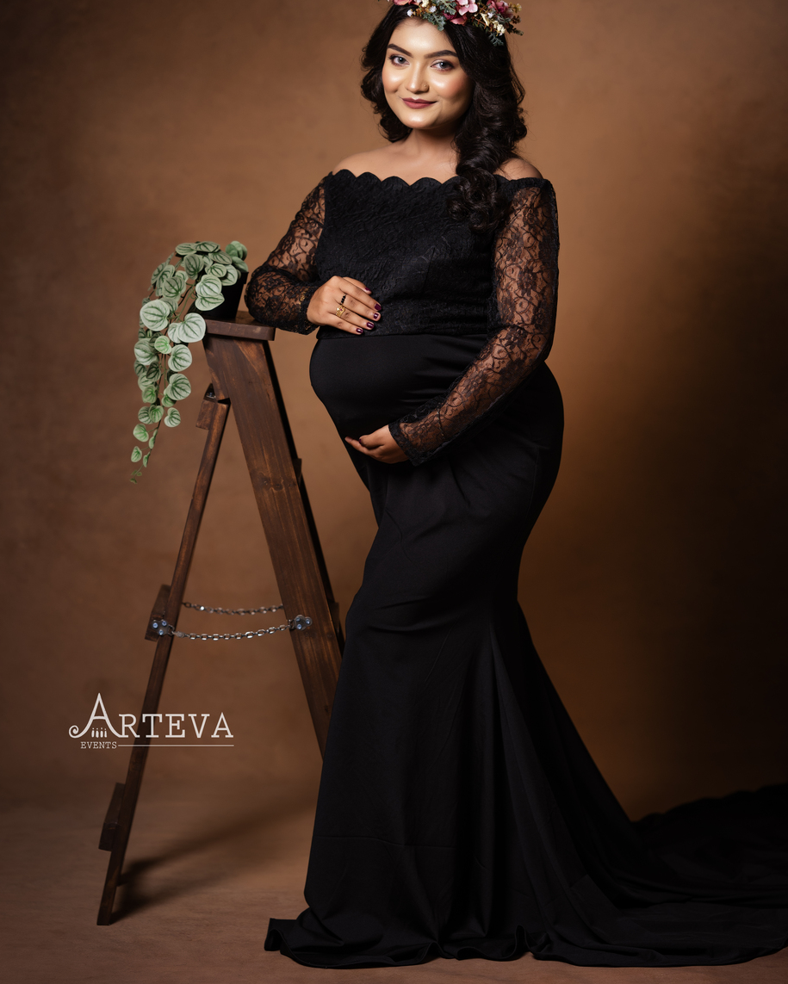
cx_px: 411
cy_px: 399
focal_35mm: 103
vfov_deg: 18.6
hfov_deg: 15.0
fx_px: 3001
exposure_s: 1/250
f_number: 2.2
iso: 50
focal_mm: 85
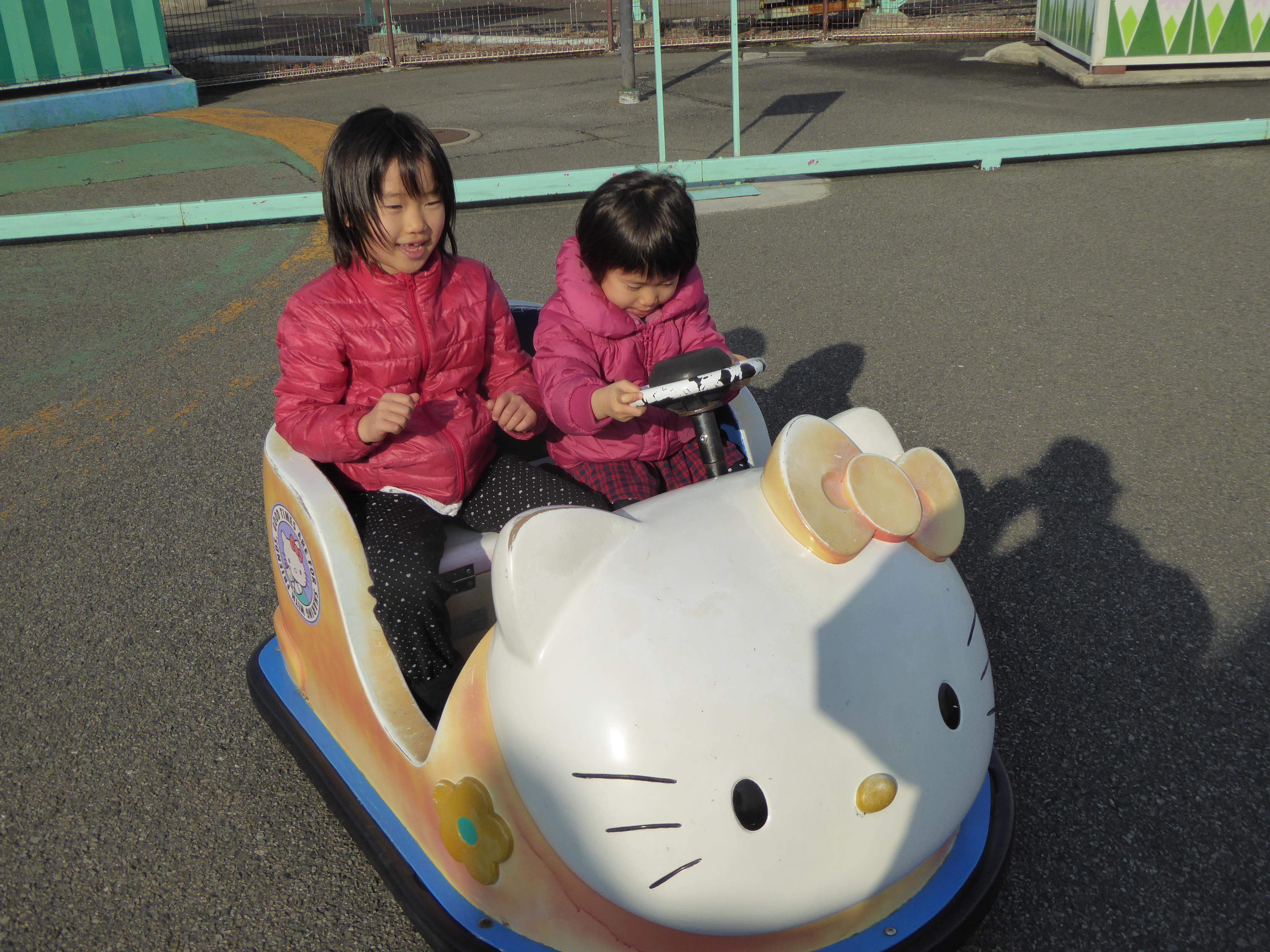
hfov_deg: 51.4
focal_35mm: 36
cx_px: 635
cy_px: 476
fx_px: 1321
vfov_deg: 39.7
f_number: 3.7
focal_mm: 6.3
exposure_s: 1/2000
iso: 160
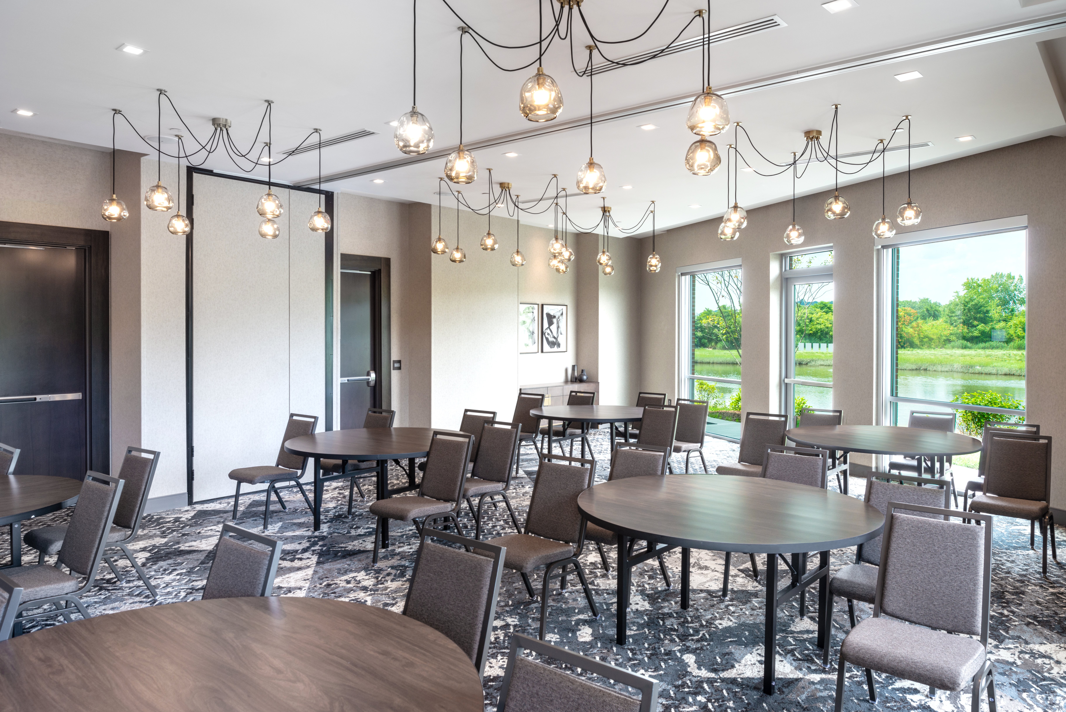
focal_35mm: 24
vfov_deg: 53.2
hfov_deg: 73.7
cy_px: 356
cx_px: 533
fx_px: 711
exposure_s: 1/4
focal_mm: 24
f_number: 11
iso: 200
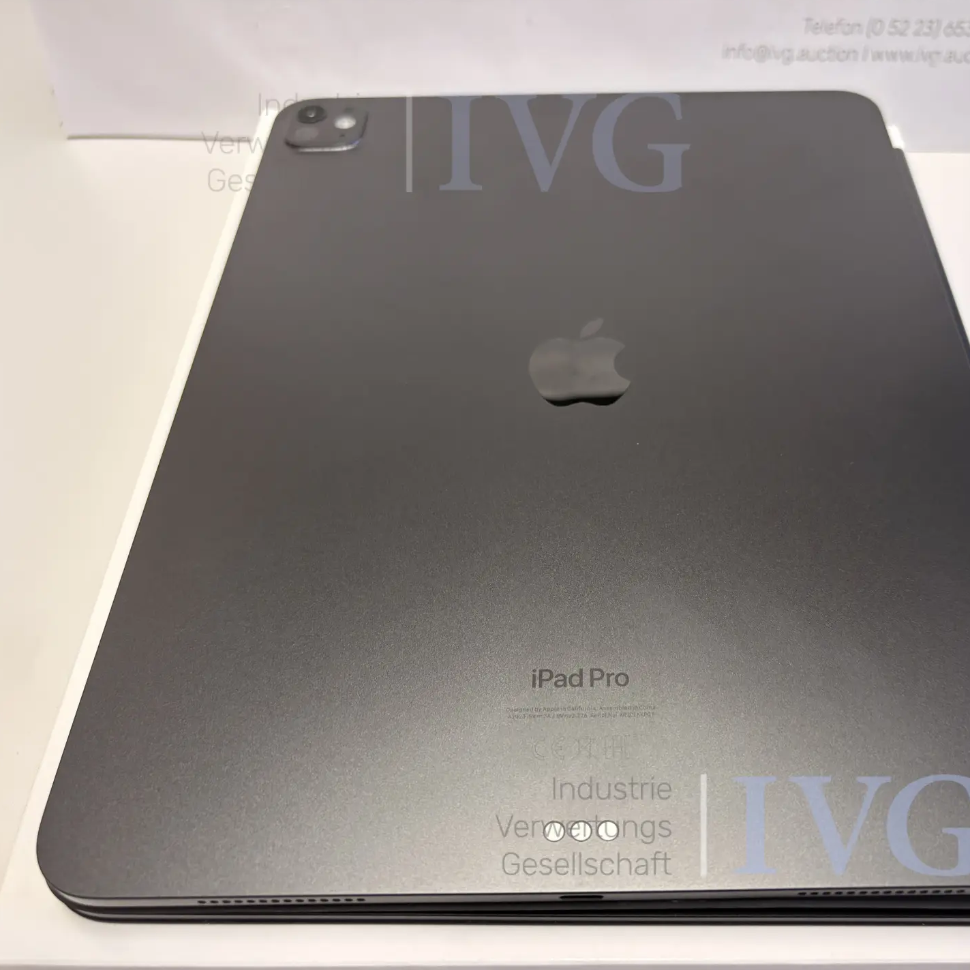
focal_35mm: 31
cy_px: 483
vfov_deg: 52.5
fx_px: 983
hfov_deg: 52.1
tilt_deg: -50.1
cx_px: 592
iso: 125
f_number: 1.6
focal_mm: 5.96
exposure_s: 1/90
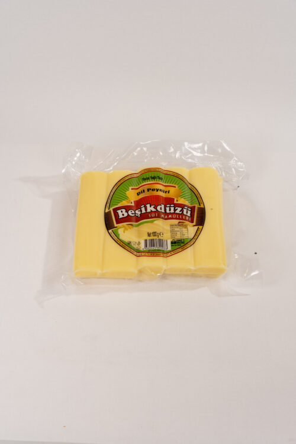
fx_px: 528
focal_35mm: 43
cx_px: 148
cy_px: 222
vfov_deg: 45.6
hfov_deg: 31.3
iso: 100
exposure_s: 1/100
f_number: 8
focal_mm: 42.8
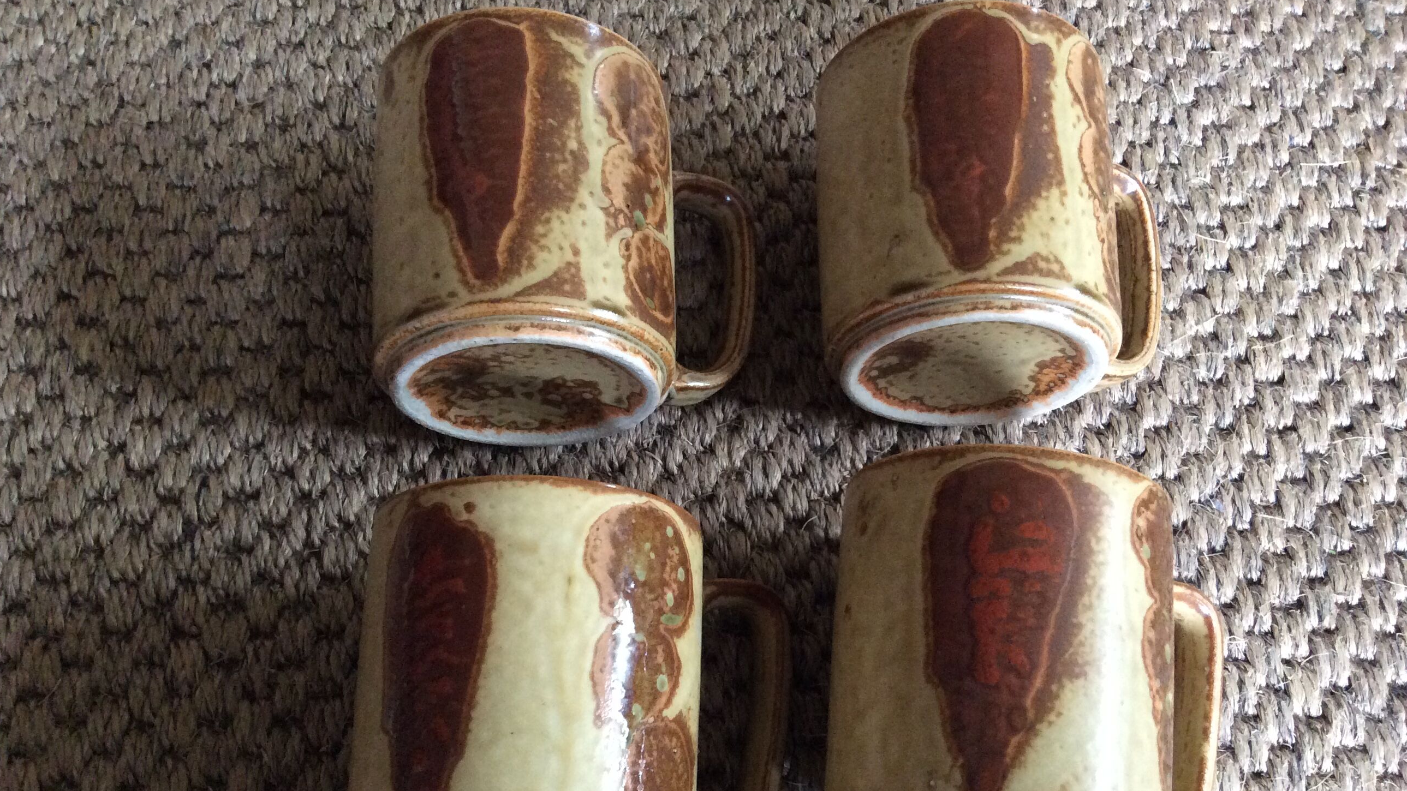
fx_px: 1306
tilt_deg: -68.3
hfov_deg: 56.6
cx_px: 701
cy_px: 468
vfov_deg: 33.6
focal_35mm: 35
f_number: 2.4
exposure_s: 1/25
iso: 250
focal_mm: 3.3
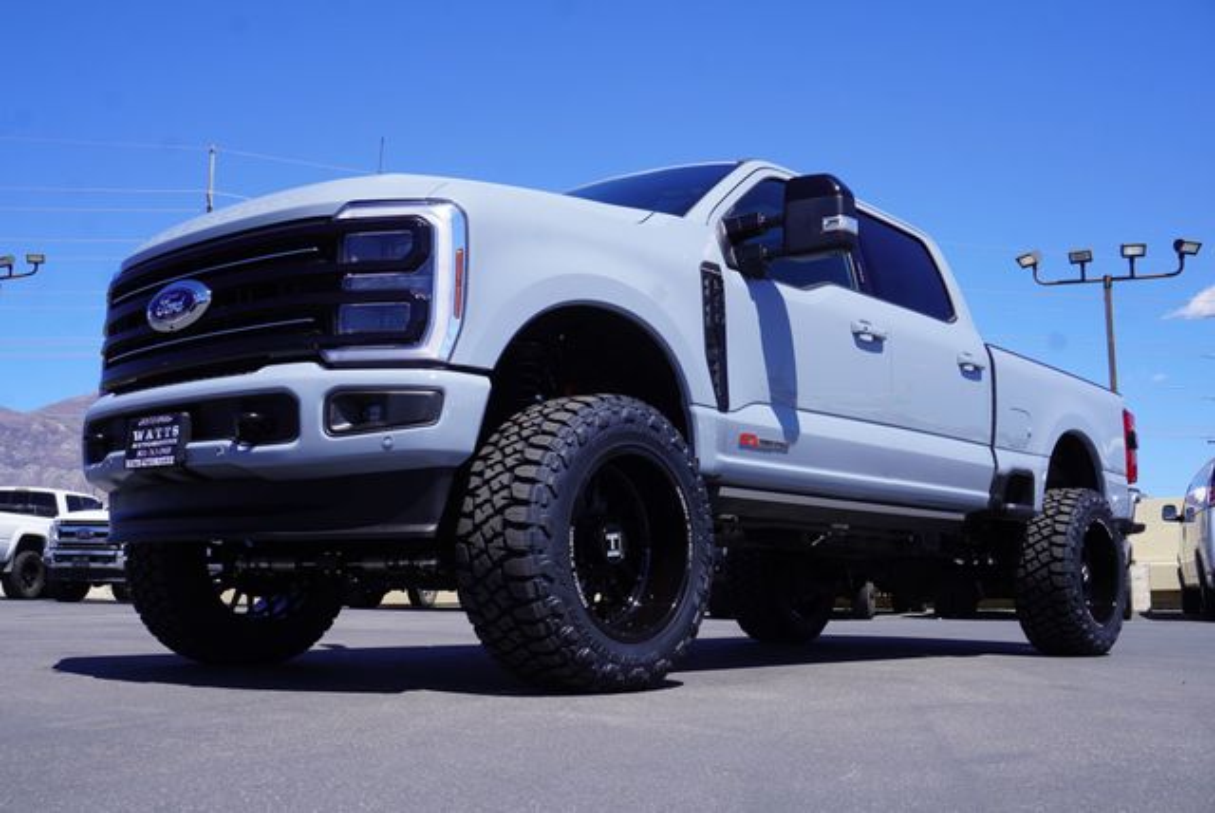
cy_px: 406
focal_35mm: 36
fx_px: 1216
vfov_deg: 36.9
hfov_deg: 53.1
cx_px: 608
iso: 100
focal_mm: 24
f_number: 10
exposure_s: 1/125
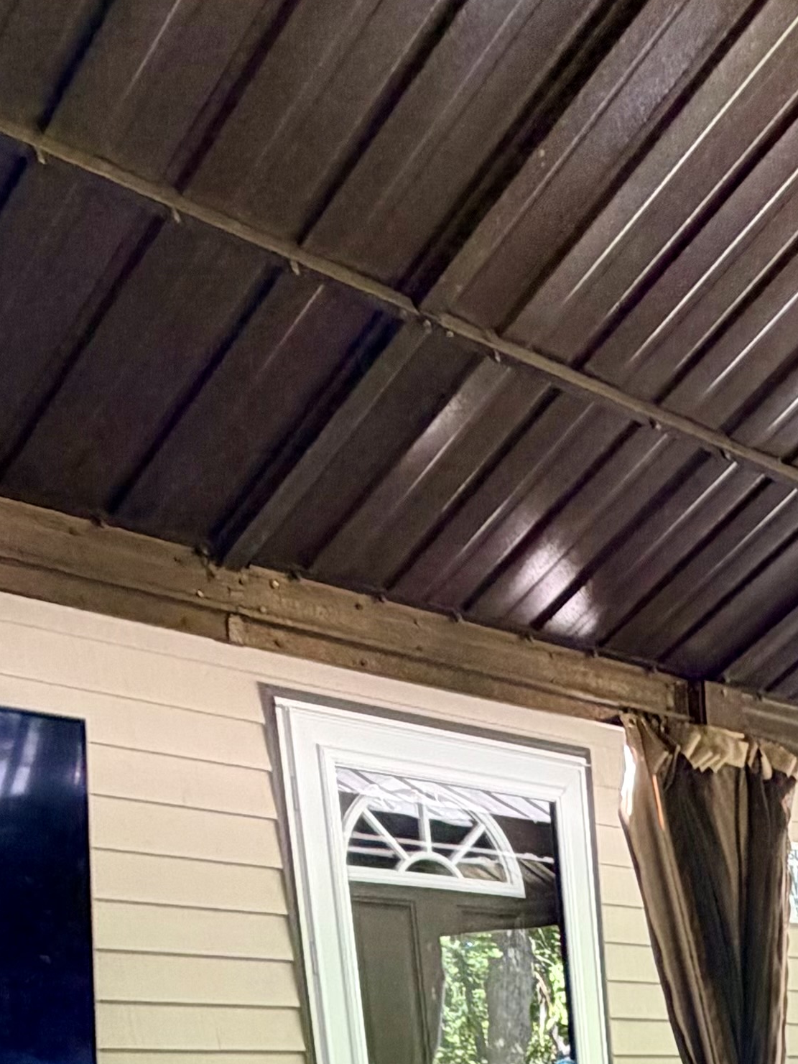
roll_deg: +0.2
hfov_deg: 22.6
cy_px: 1434
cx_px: 1168
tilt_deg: -13.0
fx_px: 1660
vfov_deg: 28.3
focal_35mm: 54
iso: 160
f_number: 2.2
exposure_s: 1/60
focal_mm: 2.22
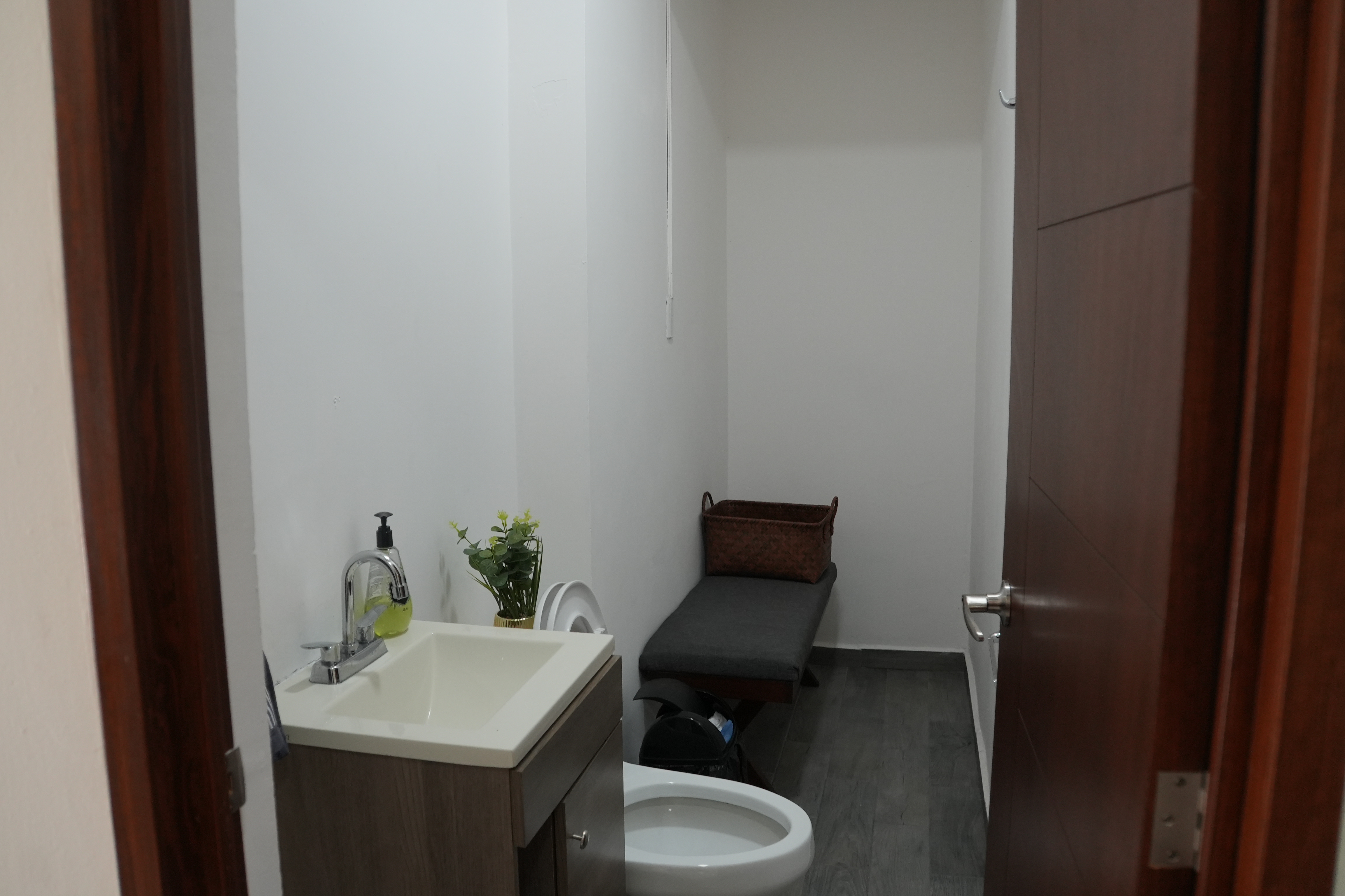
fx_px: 1009
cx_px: 672
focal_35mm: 27
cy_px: 448
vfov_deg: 47.9
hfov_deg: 67.4
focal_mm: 18
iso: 1000
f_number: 4
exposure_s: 1/160
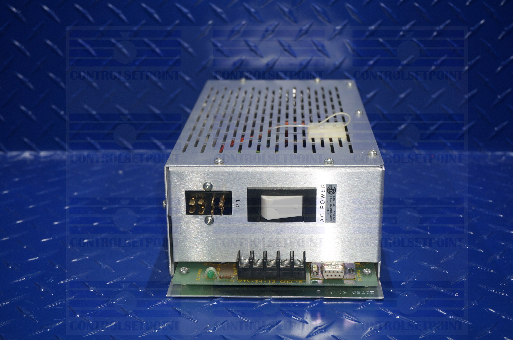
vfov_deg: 26.4
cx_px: 256
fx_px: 726
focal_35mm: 51
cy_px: 170
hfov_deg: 38.9
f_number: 5
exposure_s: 1/60
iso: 250
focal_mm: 34
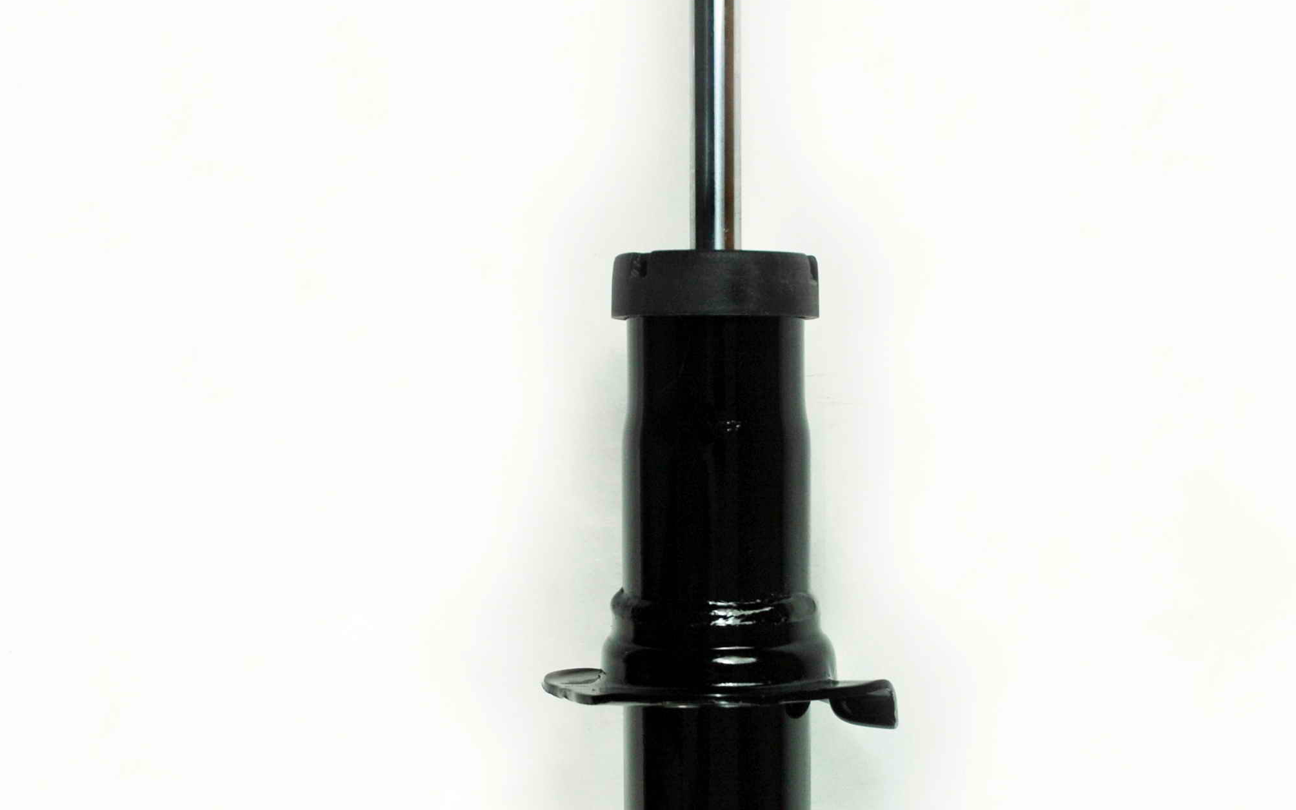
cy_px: 501
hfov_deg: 34.5
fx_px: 2084
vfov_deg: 22.0
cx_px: 688
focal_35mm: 59
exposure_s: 1/160
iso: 100
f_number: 5
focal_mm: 20
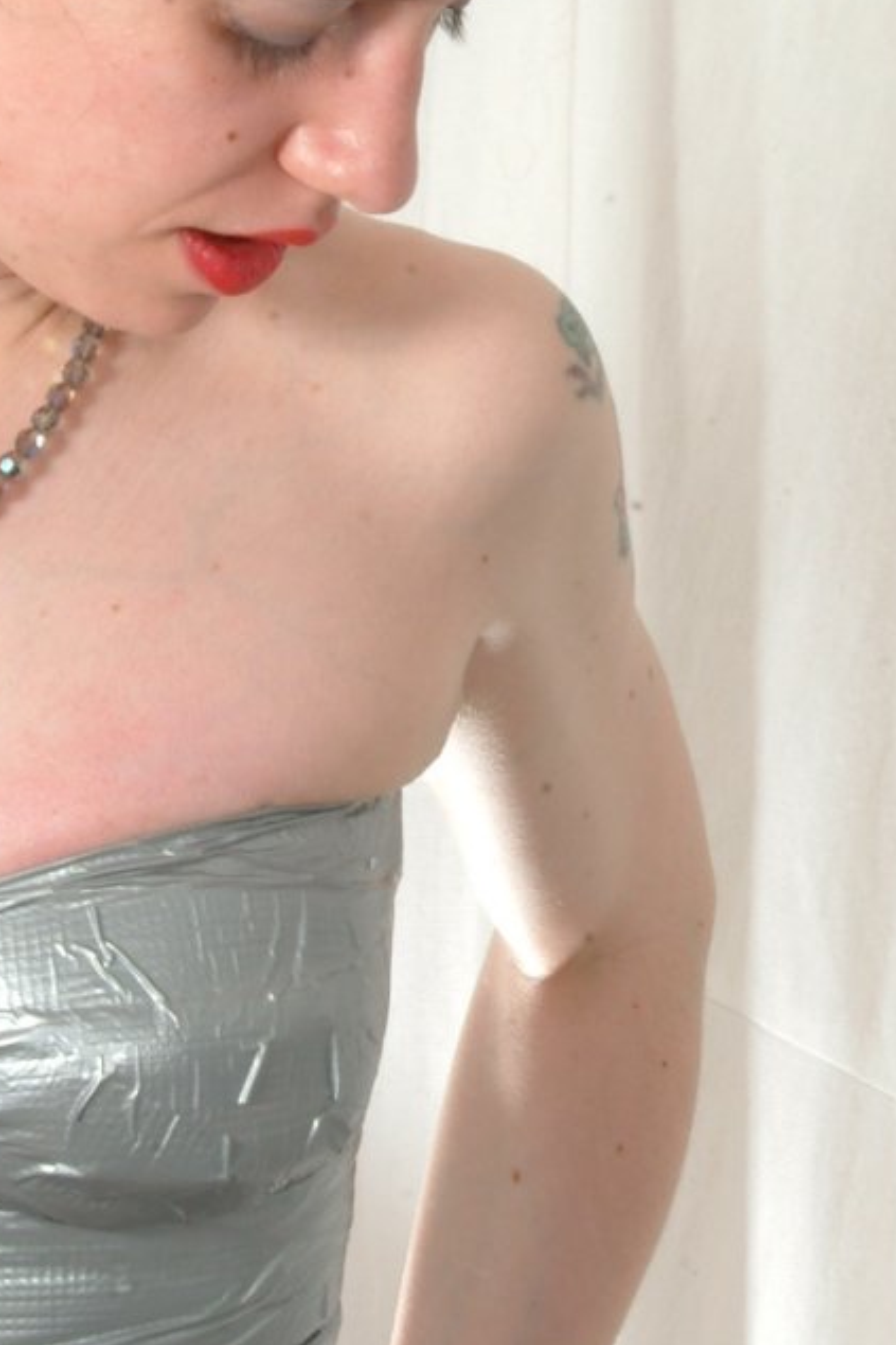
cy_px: 618
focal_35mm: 160
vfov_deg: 12.9
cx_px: 431
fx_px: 5962
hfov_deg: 8.6
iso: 200
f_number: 19
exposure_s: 1/60
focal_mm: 33
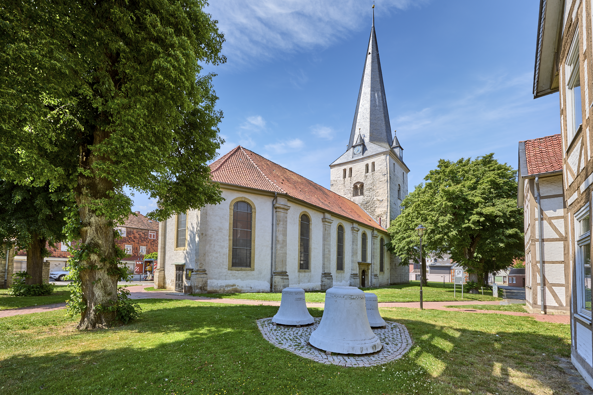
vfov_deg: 81.2
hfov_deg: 104.3
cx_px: 296
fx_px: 231
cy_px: 198
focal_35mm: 14
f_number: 11
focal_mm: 14
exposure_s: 1/80
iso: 100
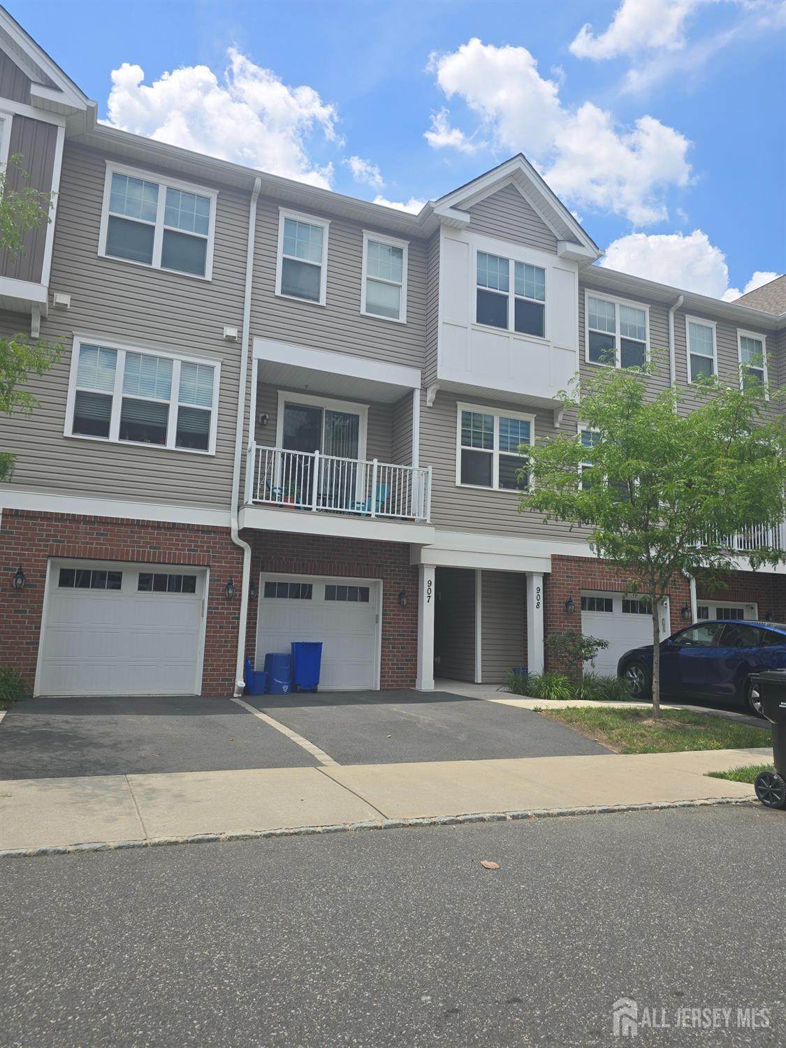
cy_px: 524
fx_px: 696
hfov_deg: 58.9
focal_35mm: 23
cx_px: 393
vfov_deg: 73.9
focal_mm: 6.3
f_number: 1.7
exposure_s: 1/777
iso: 12
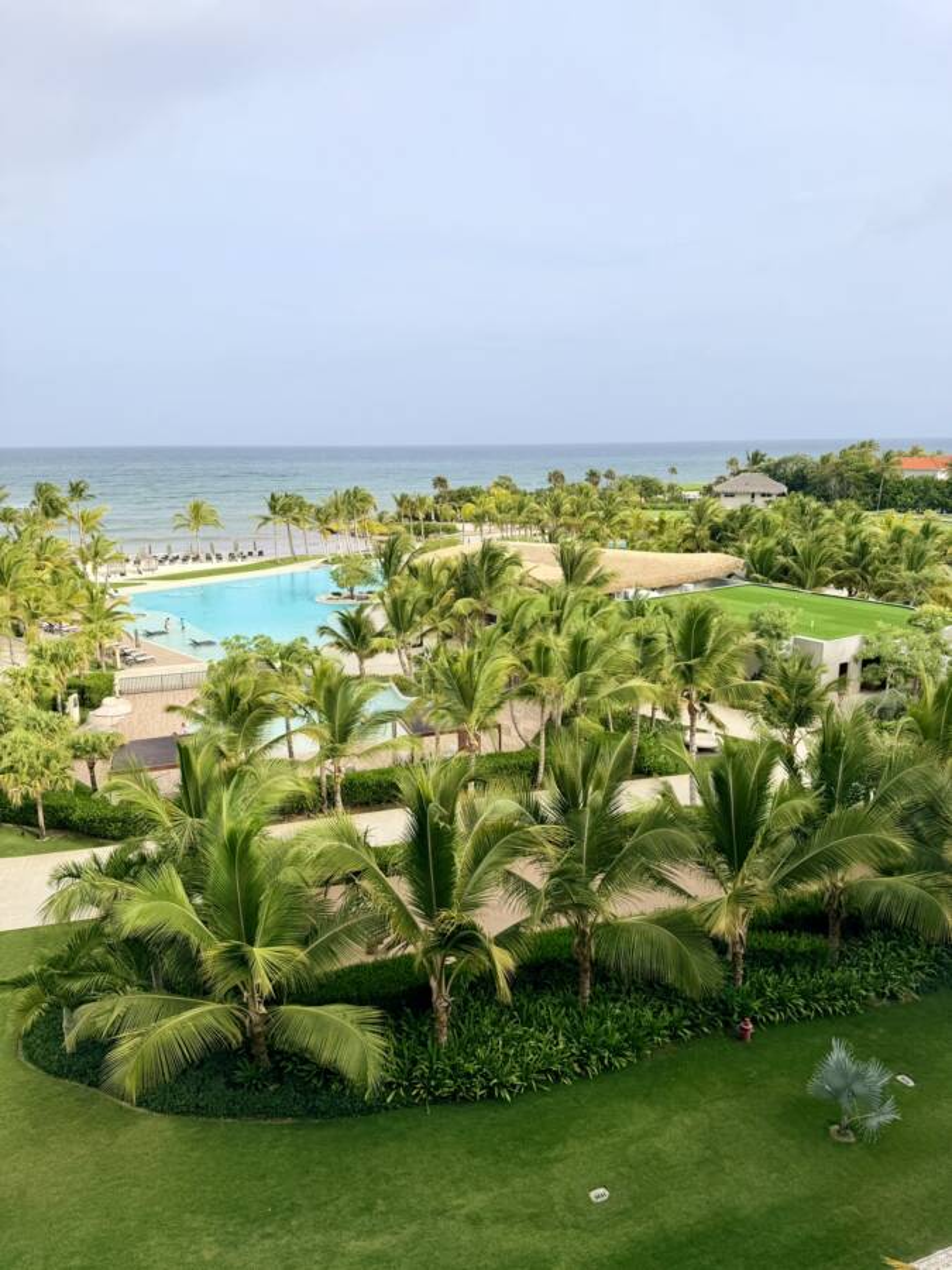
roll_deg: +0.5
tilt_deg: -13.2
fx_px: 880
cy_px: 635
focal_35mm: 24
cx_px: 476
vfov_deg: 71.6
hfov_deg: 56.8
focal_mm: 6.76
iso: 80
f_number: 1.78
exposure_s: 1/3759
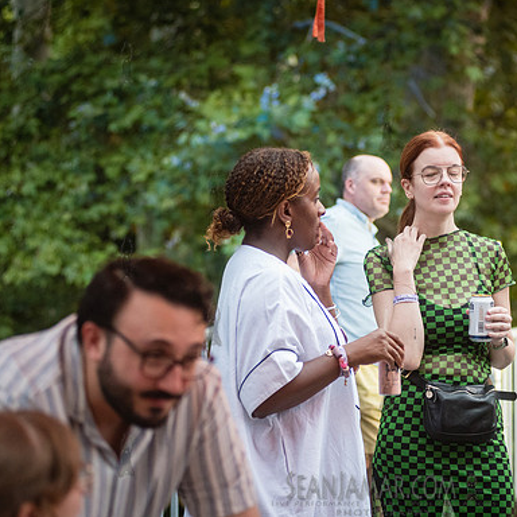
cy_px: 258
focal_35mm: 130
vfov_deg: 13.4
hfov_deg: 13.4
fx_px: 2197
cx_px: 386
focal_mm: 92
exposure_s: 1/200
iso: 3200
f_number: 3.2
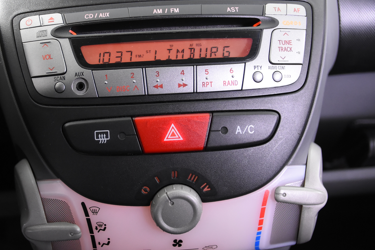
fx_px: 510
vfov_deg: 27.5
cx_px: 159
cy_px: 137
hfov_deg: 40.2
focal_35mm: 49
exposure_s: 1/50
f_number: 3.2
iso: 3200
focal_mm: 28
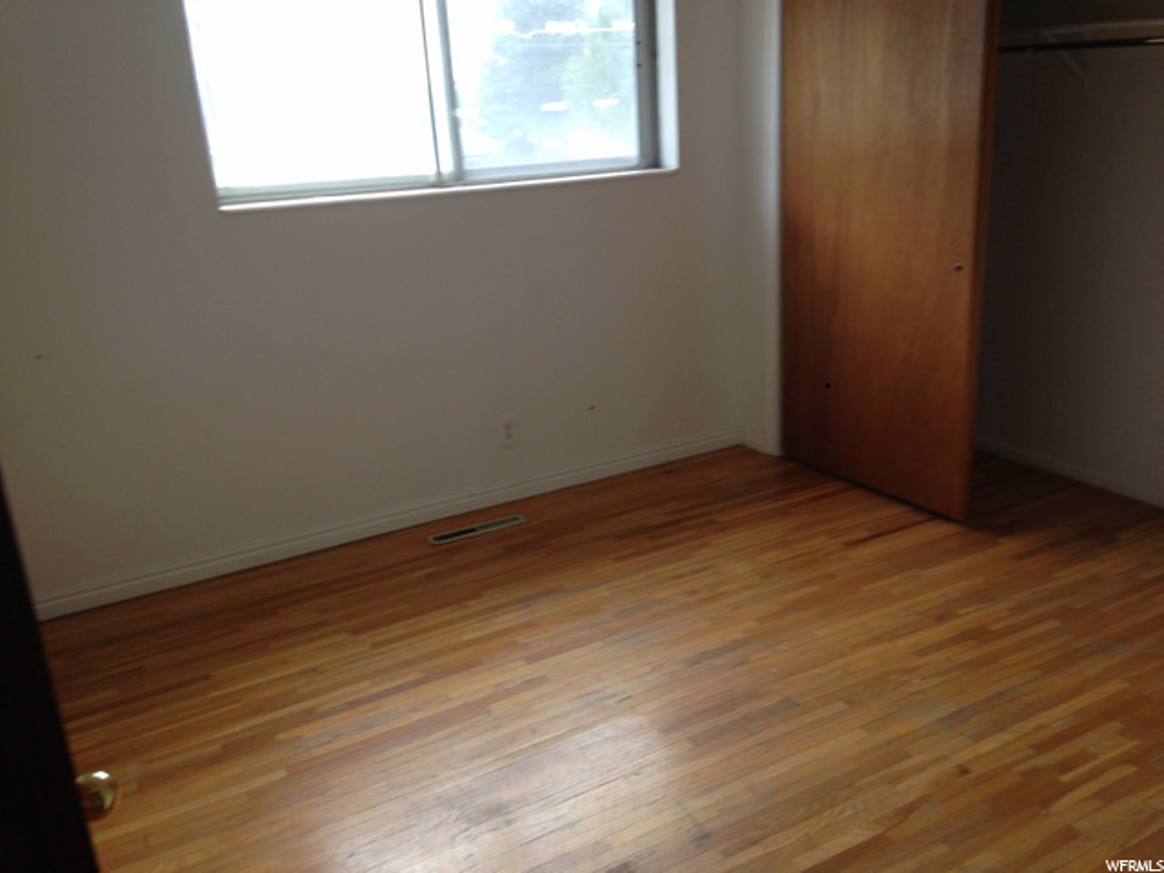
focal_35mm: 33
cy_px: 436
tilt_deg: -16.0
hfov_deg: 55.4
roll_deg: +3.2
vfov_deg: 42.9
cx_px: 582
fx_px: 1110
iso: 50
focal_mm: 4.12
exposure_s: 1/60
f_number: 2.4
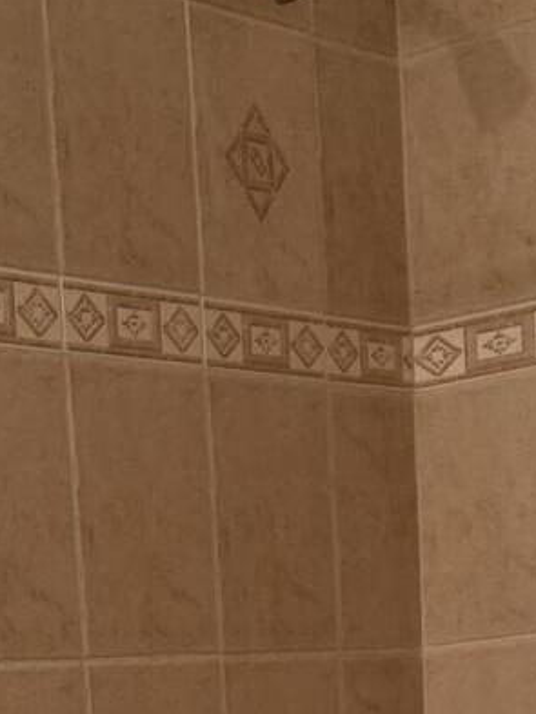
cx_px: -69
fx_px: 2517
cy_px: 1255
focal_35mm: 122
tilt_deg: -10.1
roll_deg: +5.7
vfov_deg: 14.4
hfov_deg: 11.9
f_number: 1.78
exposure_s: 1/60
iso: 200
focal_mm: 6.76
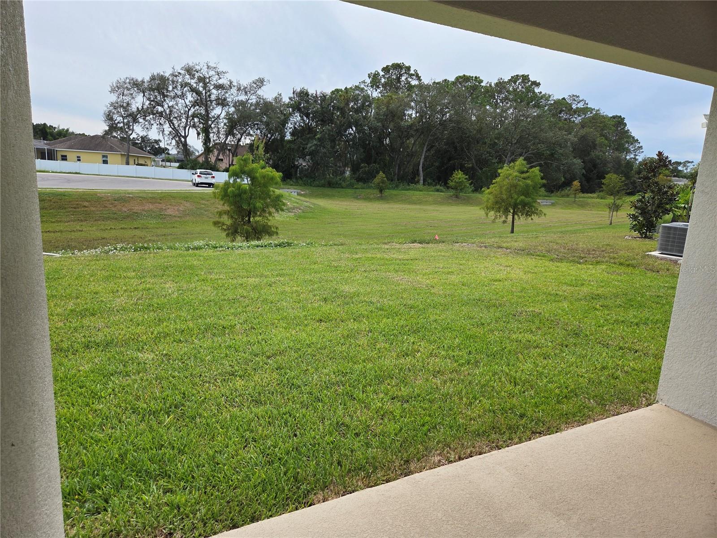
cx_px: 358
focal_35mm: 23
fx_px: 476
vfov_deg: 58.9
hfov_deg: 73.9
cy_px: 269
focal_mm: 5.4
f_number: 1.8
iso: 80
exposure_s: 1/3034
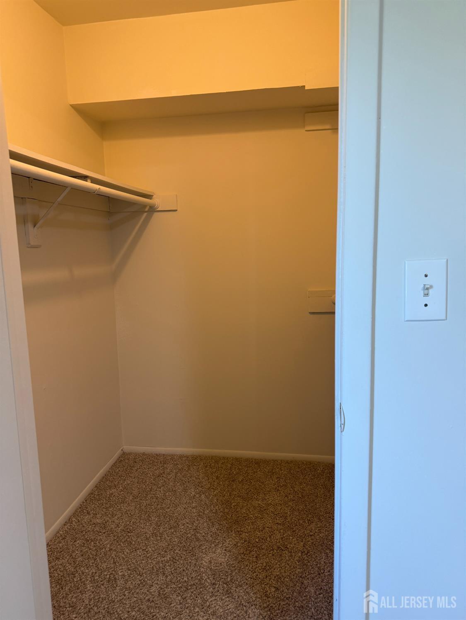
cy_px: 310
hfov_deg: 56.8
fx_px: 431
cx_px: 233
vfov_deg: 71.6
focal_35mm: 24
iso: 160
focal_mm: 6.76
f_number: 1.78
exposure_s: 1/60
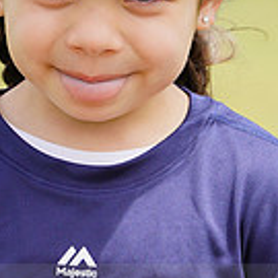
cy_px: 292
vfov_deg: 2.1
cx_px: 135
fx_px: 7678
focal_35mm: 845
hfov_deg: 2.1
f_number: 8
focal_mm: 232
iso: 100
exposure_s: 1/250
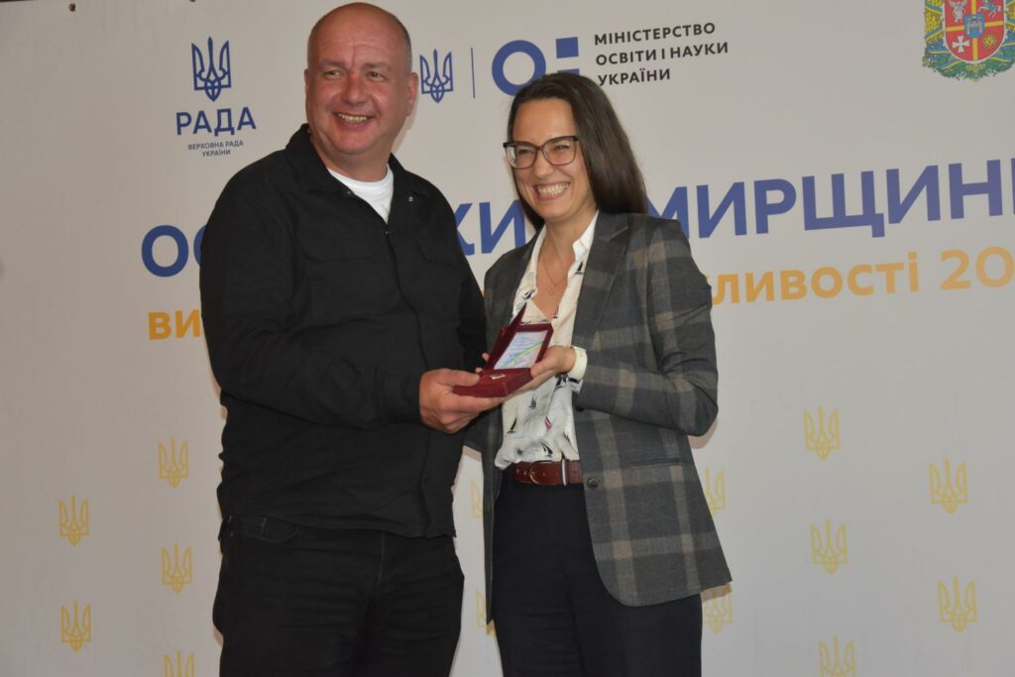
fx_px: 2115
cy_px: 338
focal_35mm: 75
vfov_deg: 18.2
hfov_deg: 27.0
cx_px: 508
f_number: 5
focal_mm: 50
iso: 2000
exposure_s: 1/60
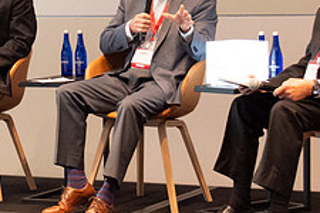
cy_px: 92
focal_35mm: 155
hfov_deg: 13.1
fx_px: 1378
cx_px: 14
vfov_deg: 8.9
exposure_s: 1/80
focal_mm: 40
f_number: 5
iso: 3200
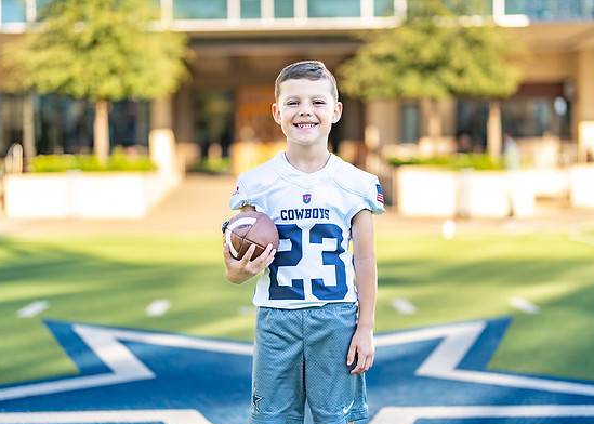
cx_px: 312
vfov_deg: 22.9
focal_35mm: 62
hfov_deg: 31.7
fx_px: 1046
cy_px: 198
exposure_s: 1/2500
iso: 100
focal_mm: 50
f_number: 1.2
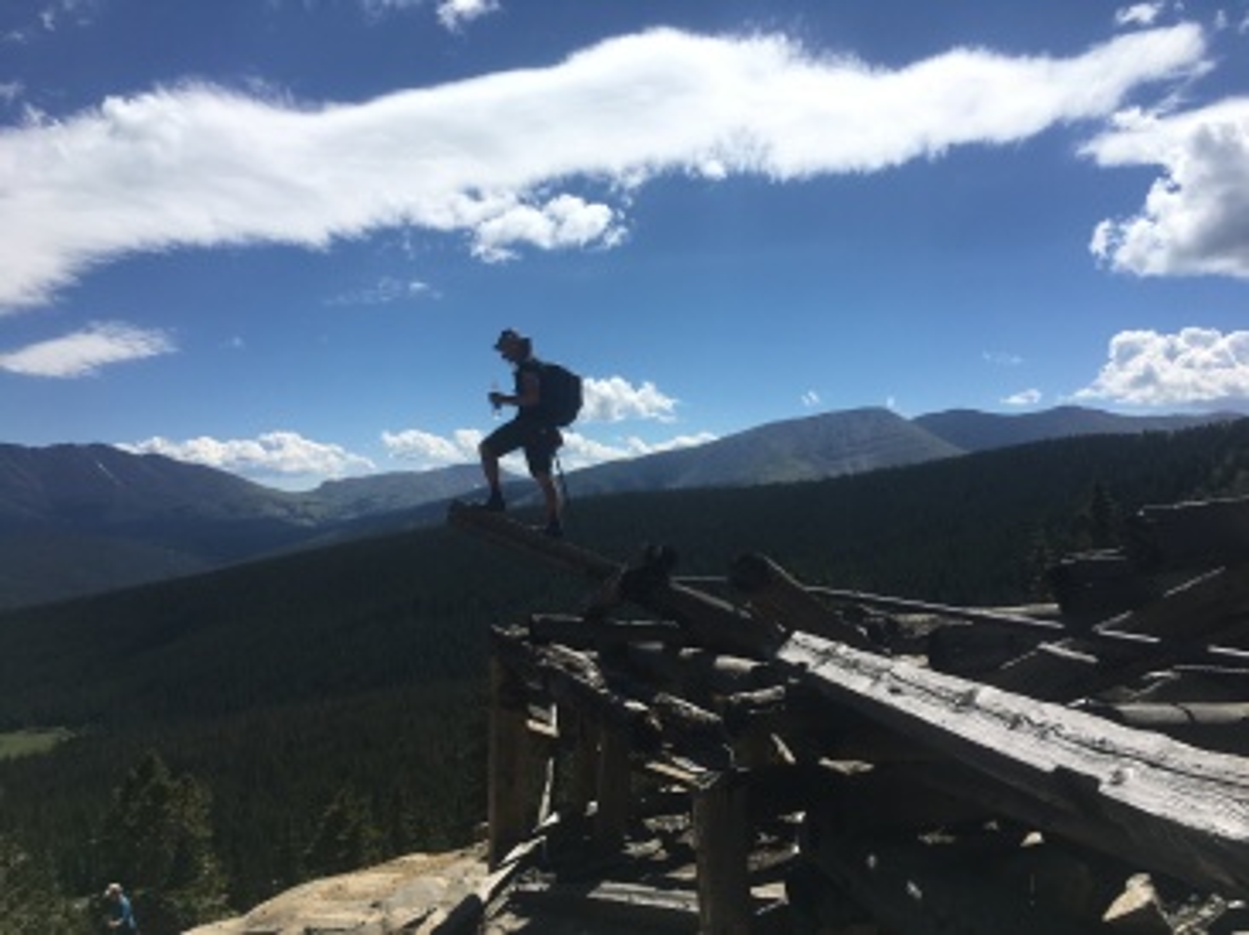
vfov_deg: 48.2
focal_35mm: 29
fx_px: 1046
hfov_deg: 61.7
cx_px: 624
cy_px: 468
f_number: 2.2
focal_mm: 4.15
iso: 25
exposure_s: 1/4049
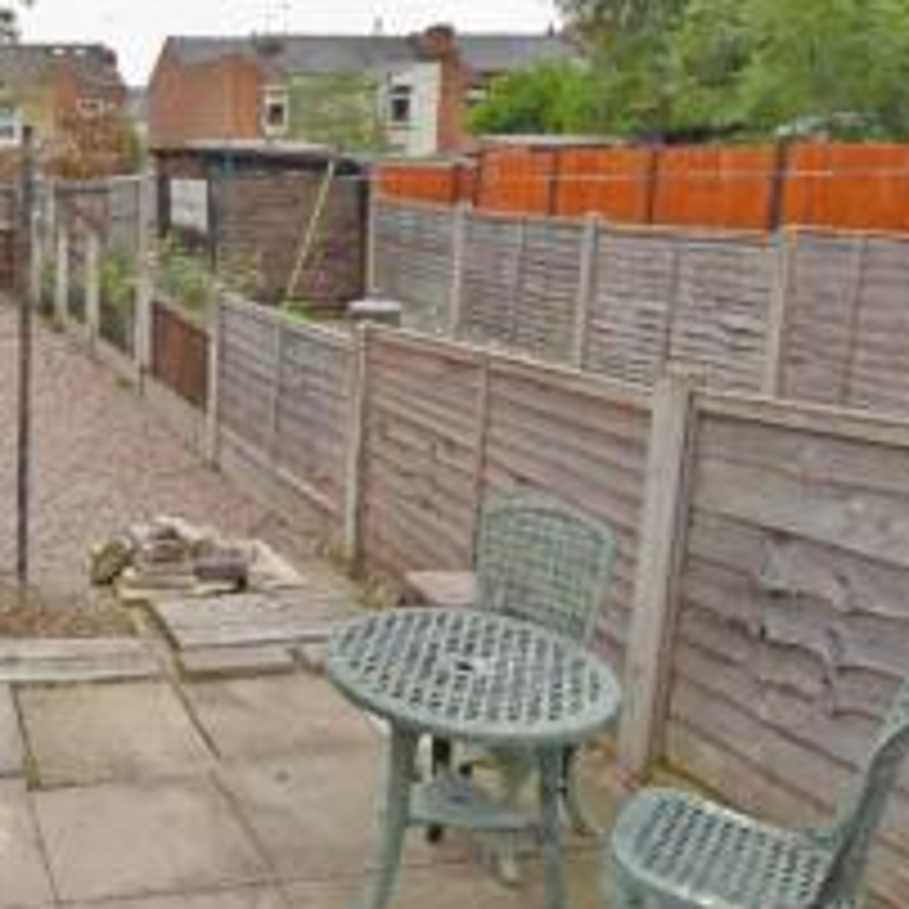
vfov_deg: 49.0
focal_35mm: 33
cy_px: 317
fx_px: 980
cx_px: -40
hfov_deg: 41.7
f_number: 7.1
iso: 100
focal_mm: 11
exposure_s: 1/200
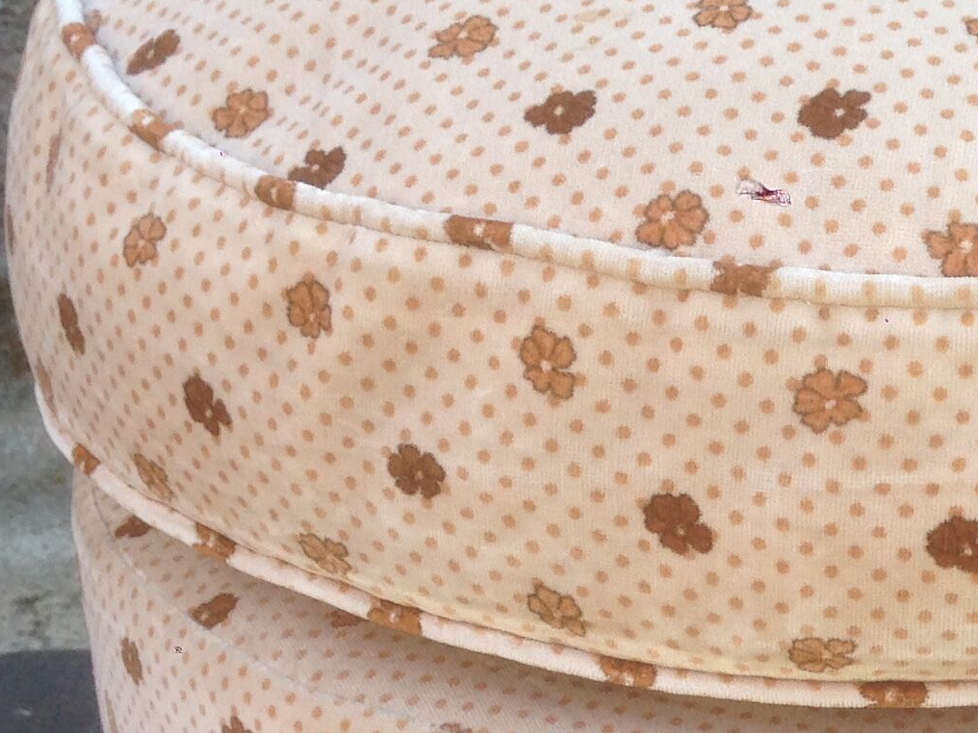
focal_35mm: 106
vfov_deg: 13.7
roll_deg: +3.3
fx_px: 2995
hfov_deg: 18.1
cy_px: 806
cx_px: 949
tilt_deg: -34.4
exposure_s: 1/182
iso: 50
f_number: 2.4
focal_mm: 4.12
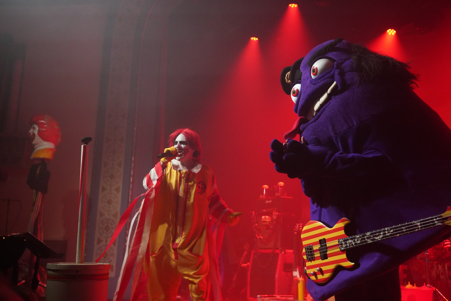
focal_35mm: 39
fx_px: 489
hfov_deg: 49.6
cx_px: 226
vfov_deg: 34.2
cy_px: 150
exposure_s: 1/160
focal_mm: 39
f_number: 4
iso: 10000
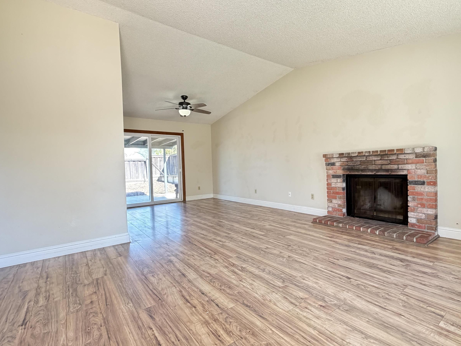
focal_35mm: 18
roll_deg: +1.2
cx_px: 258
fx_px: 240
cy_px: 173
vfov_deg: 71.6
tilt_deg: -0.2
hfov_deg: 87.4
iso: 500
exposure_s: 1/60
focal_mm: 2.22
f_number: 2.2
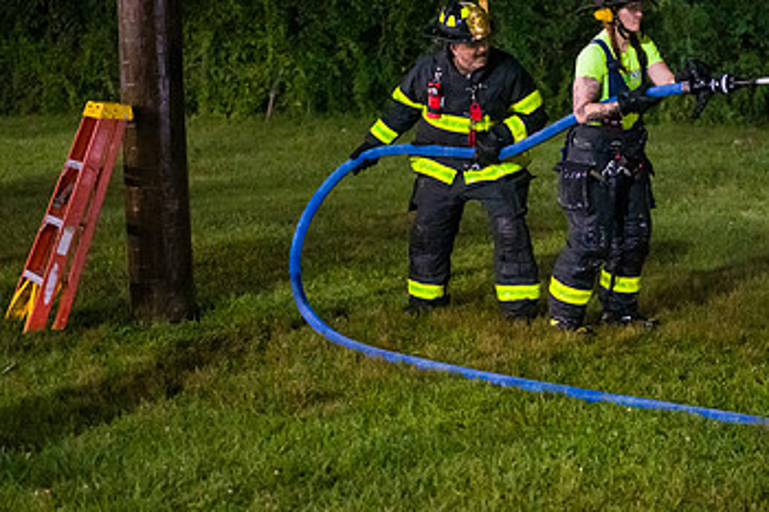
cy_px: 213
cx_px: 565
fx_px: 2050
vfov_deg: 14.2
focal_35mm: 96
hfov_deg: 21.1
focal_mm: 58
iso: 12800
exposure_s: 1/200
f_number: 3.2
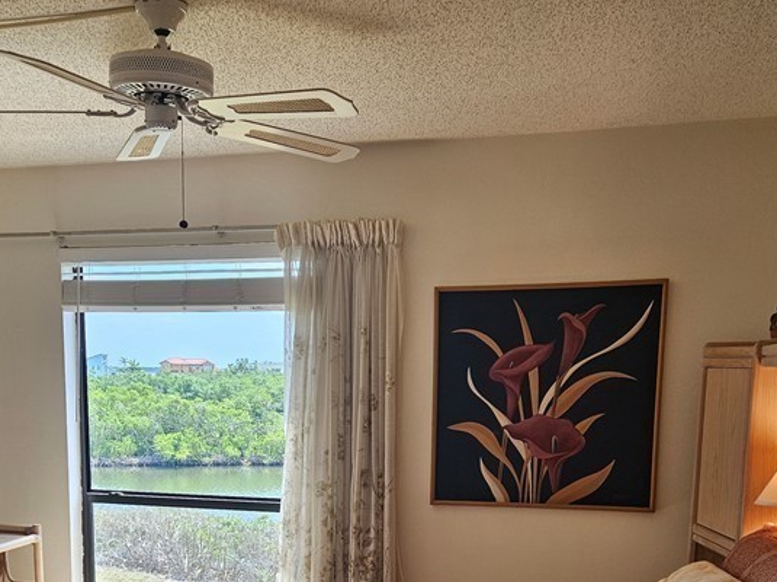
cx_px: 328
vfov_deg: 31.2
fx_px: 987
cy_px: 534
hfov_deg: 42.8
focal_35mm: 44
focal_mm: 5.4
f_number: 1.8
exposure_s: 1/207
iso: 80
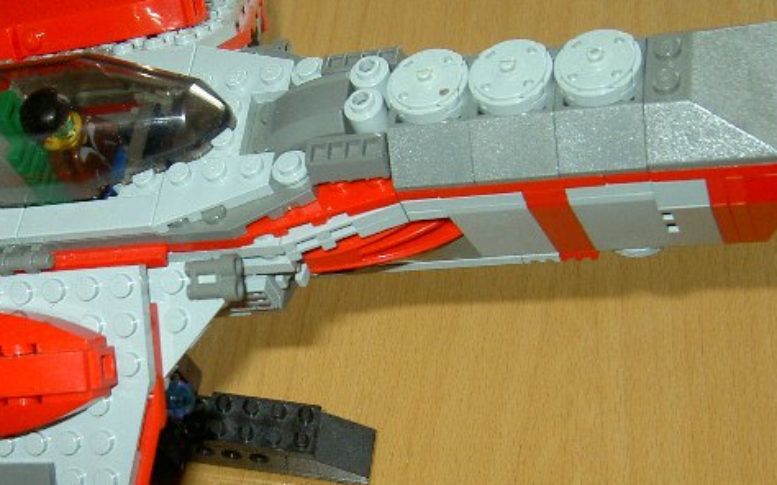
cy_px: 336
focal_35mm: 68
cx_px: 267
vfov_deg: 19.1
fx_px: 1440
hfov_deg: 30.0
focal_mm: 6.3
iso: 100
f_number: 3
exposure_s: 1/60
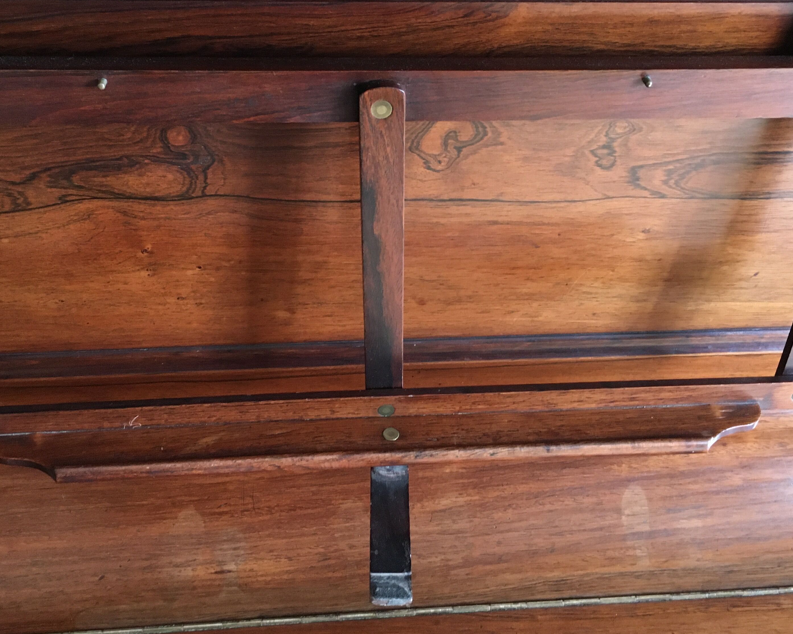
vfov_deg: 36.3
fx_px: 962
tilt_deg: -41.0
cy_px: 235
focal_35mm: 41
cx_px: 387
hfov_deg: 44.8
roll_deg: -3.1
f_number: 2.2
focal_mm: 4.15
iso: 200
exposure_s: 1/17
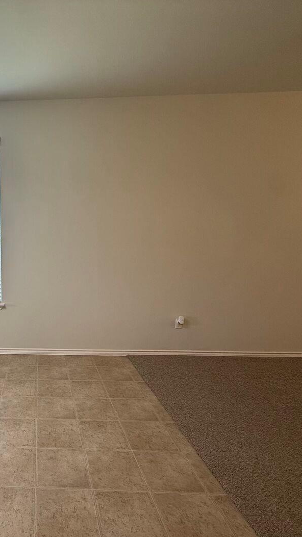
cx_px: 26
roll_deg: +0.8
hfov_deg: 47.7
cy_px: 275
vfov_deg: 83.8
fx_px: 299
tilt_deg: -7.1
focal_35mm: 21
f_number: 2.2
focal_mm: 2.22
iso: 125
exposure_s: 1/120
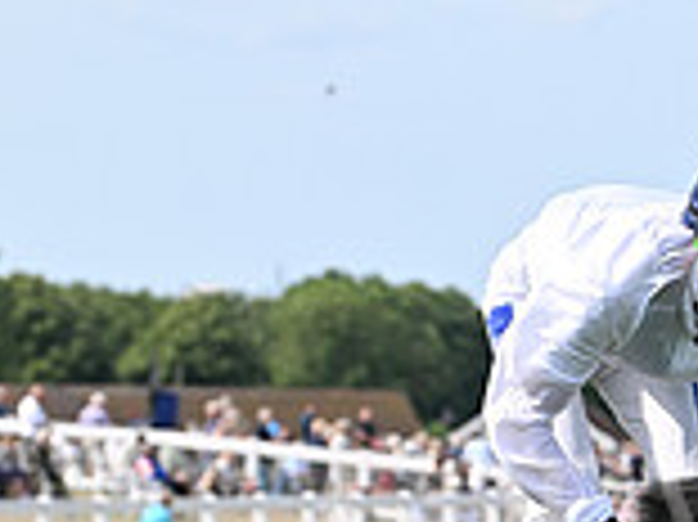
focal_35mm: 404
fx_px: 8140
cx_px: 910
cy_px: 785
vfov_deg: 3.7
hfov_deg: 4.9
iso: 400
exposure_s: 1/2000
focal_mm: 112
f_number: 5.6
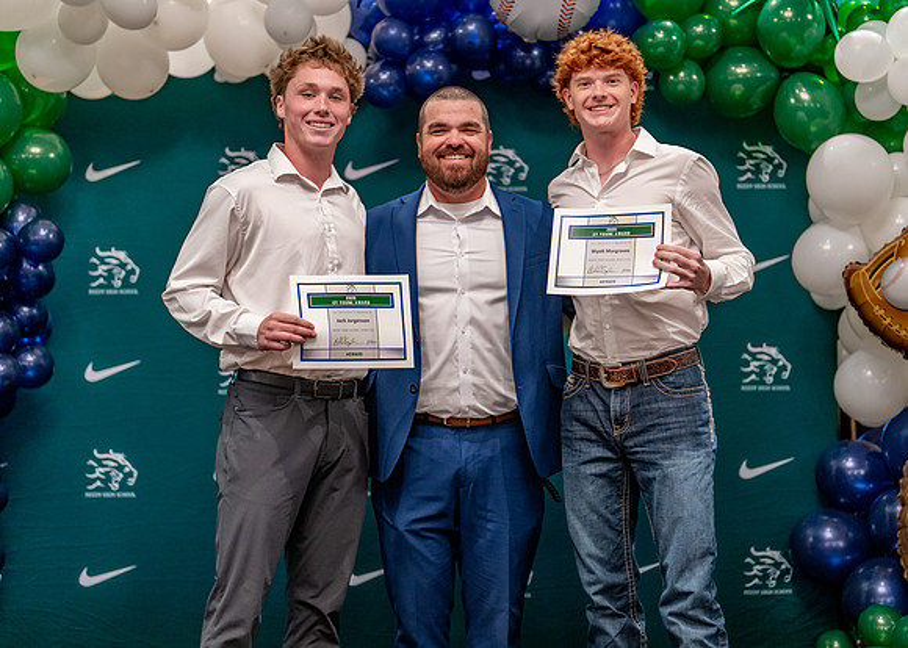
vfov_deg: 24.0
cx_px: 457
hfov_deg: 33.1
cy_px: 284
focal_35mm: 59
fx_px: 1526
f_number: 1.2
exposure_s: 1/320
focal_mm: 50
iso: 800
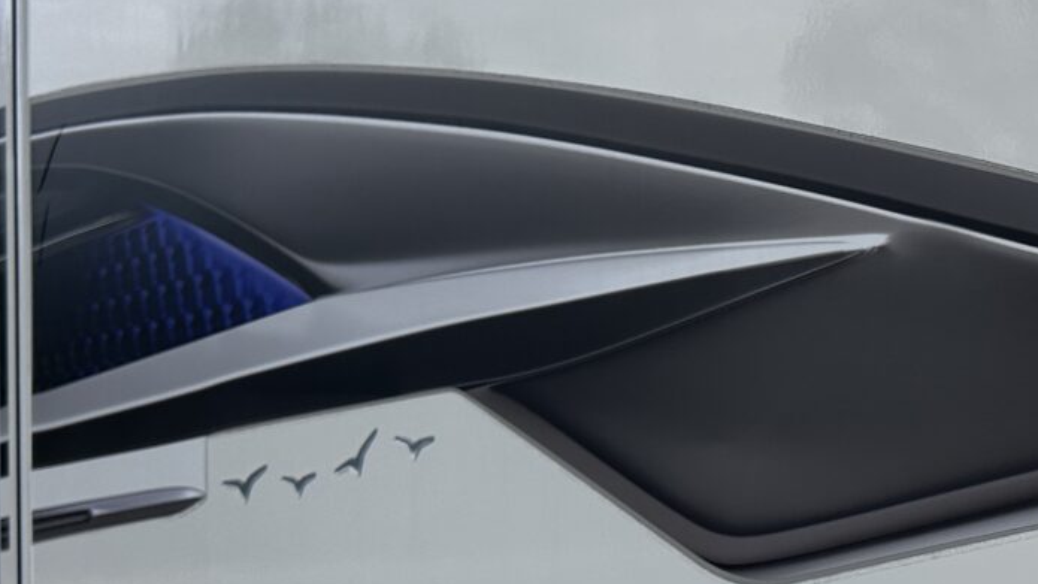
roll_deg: +2.1
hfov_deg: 24.9
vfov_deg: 15.7
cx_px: 1244
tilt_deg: +3.1
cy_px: 352
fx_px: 2119
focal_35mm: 77
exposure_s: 1/4762
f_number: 1.78
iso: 80
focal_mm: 6.86
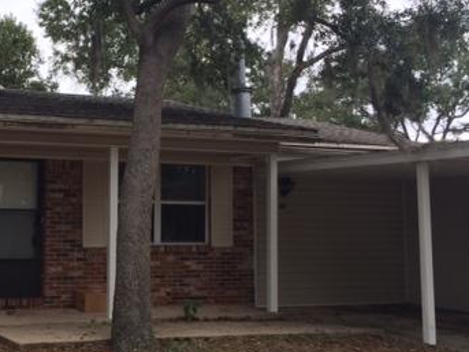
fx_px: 758
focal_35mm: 56
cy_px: 174
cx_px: 85
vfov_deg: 26.1
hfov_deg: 33.2
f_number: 2.2
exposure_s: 1/129
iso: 32
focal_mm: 4.12
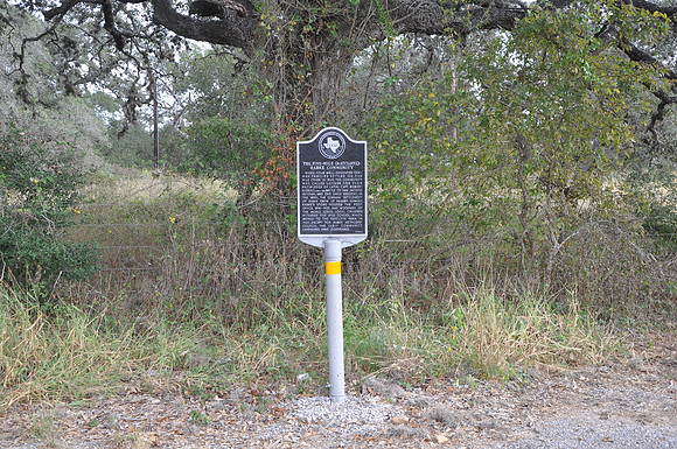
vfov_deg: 29.8
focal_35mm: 45
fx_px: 845
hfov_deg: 43.7
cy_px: 224
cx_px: 338
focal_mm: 30
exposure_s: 1/50
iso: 200
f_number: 7.1
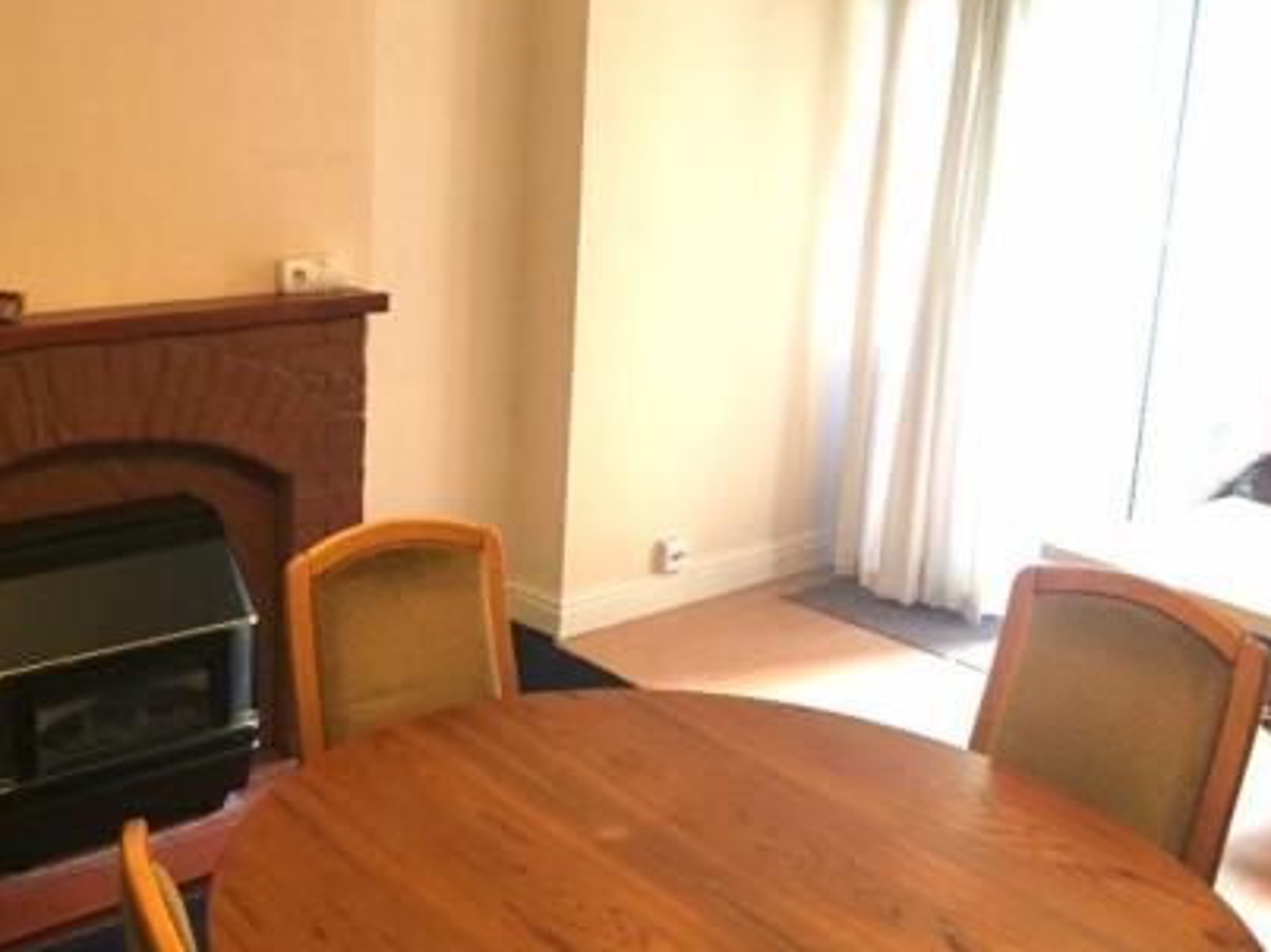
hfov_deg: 43.9
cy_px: 405
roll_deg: -0.8
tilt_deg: -13.5
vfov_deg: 34.3
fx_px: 1542
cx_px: 386
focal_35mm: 42
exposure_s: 1/33
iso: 200
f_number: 2.2
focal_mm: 4.15
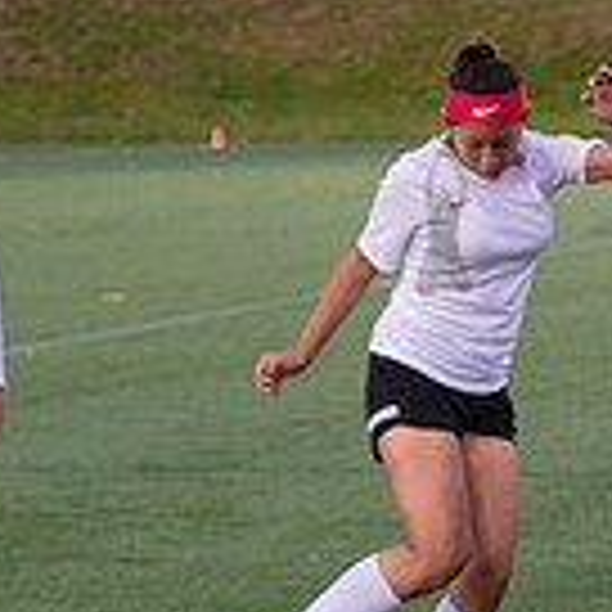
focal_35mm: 240
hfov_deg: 7.3
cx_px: 441
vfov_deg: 7.3
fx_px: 4801
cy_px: 650
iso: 2000
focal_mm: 66
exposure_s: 1/400
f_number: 5
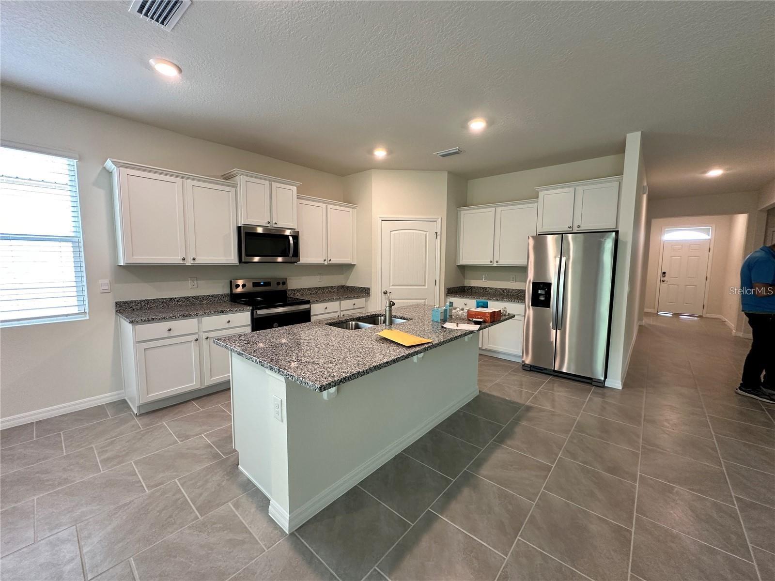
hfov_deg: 102.1
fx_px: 313
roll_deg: -1.0
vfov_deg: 85.7
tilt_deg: -5.5
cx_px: 388
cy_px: 290
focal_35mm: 14
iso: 200
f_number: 2.2
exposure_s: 1/60
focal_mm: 2.22
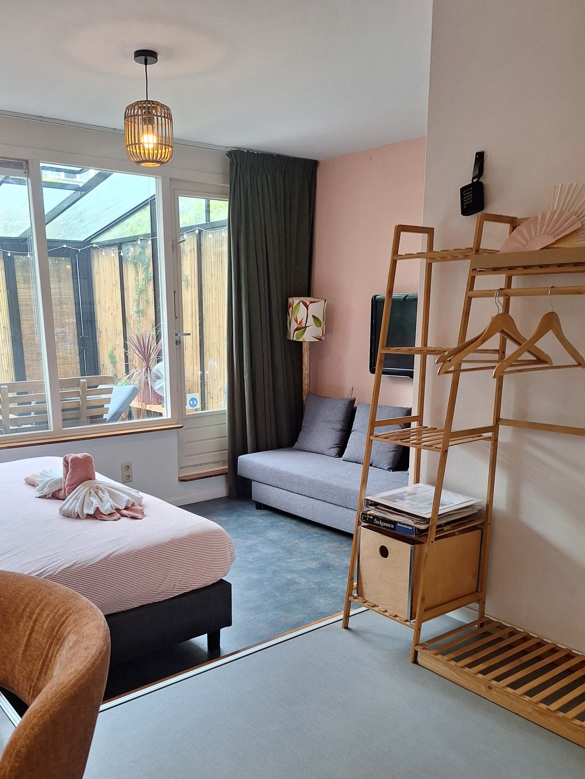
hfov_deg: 47.9
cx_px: 232
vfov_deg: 60.9
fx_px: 653
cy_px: 484
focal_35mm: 29
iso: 64
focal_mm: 5.54
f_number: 1.8
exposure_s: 1/100
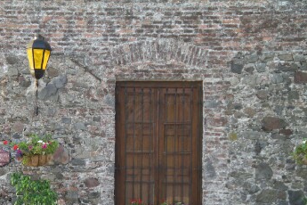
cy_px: 155
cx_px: 94
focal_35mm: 165
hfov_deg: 12.4
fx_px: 1407
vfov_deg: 8.3
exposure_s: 1/100
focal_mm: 23.8
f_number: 4
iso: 200
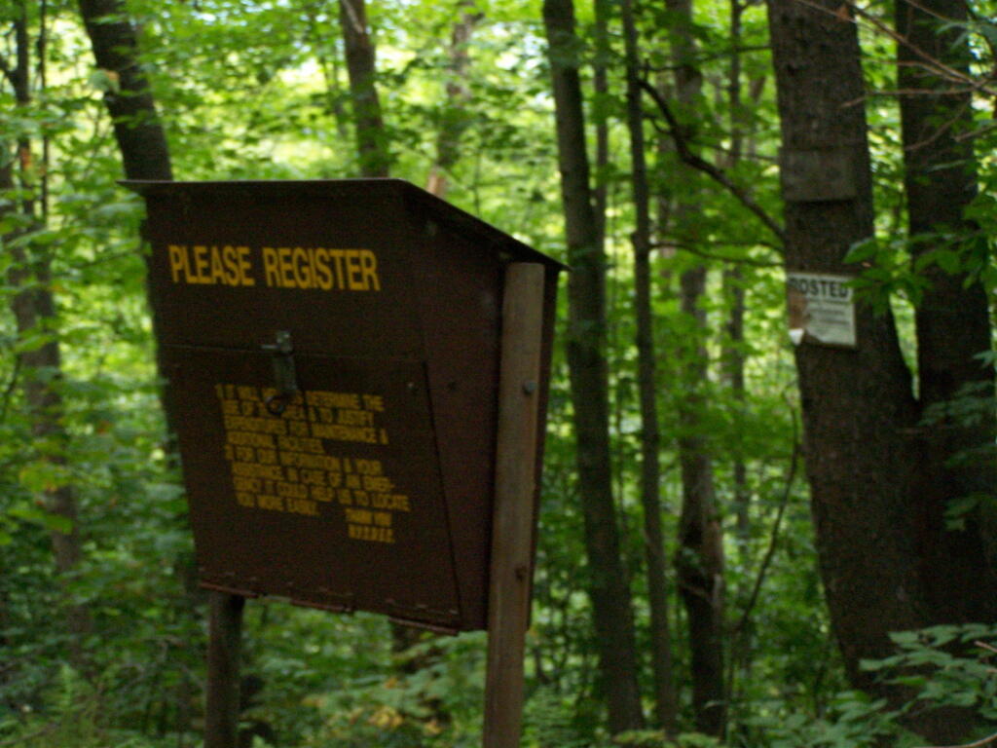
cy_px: 374
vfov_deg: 12.7
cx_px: 498
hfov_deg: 16.8
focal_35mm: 117
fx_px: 3370
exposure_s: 1/50
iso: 400
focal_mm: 19.4
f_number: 3.2
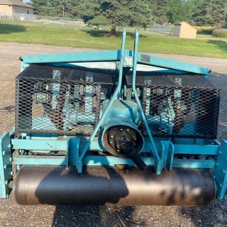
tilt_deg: -23.2
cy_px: 114
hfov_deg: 52.5
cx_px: 124
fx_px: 230
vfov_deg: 52.5
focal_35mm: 31
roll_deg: -3.5
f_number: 1.8
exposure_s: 1/1232
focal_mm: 4.25
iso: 32
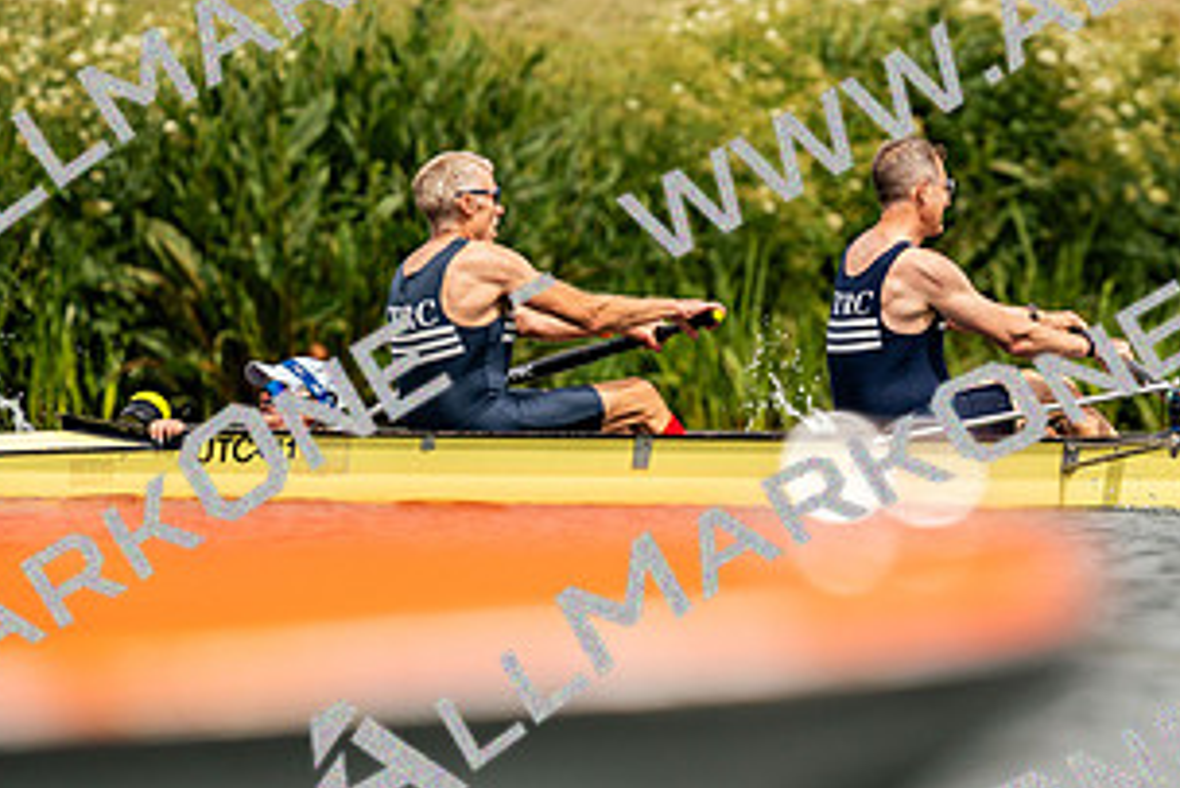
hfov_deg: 1.8
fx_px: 37481
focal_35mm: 1143
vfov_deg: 1.2
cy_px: 270
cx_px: 1098
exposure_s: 1/2000
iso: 200
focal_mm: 600
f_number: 6.3
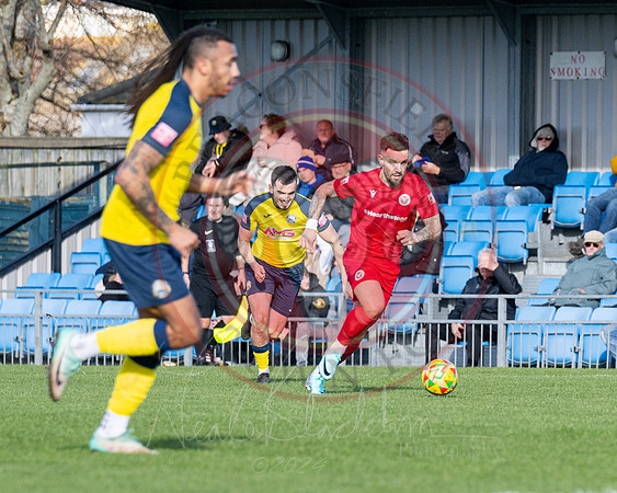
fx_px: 9587
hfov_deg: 3.7
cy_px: 253
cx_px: 425
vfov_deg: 2.9
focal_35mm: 525
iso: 400
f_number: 4
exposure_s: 1/2500
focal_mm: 180
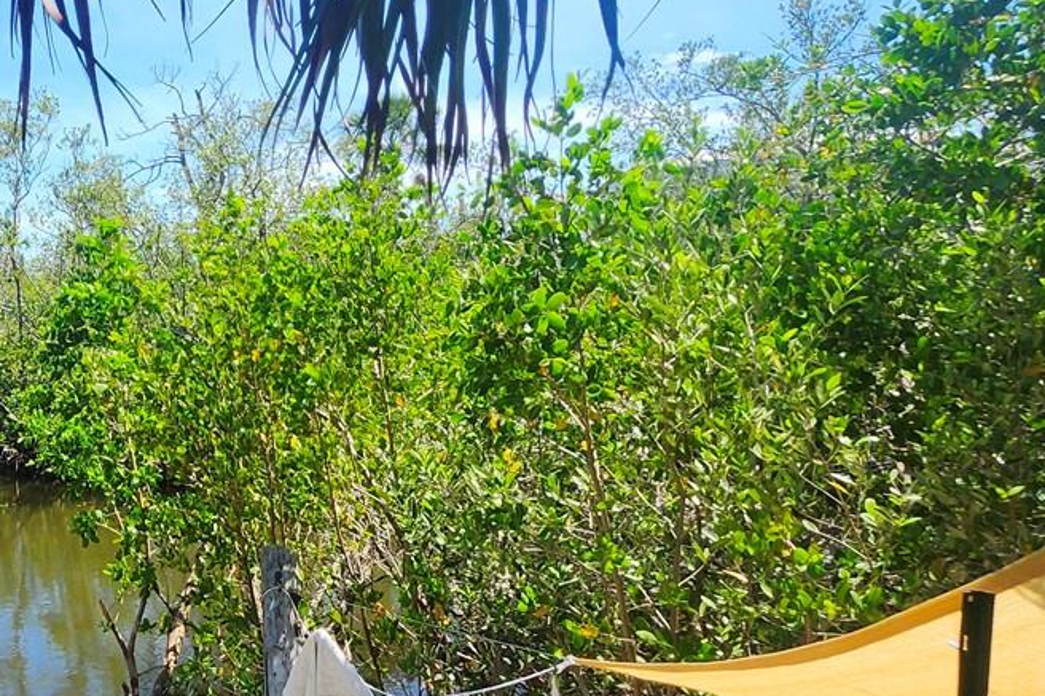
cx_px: 0
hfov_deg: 47.5
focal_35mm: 33
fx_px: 958
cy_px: 427
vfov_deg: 39.7
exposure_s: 1/1000
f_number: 2.2
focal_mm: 1.74
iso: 40
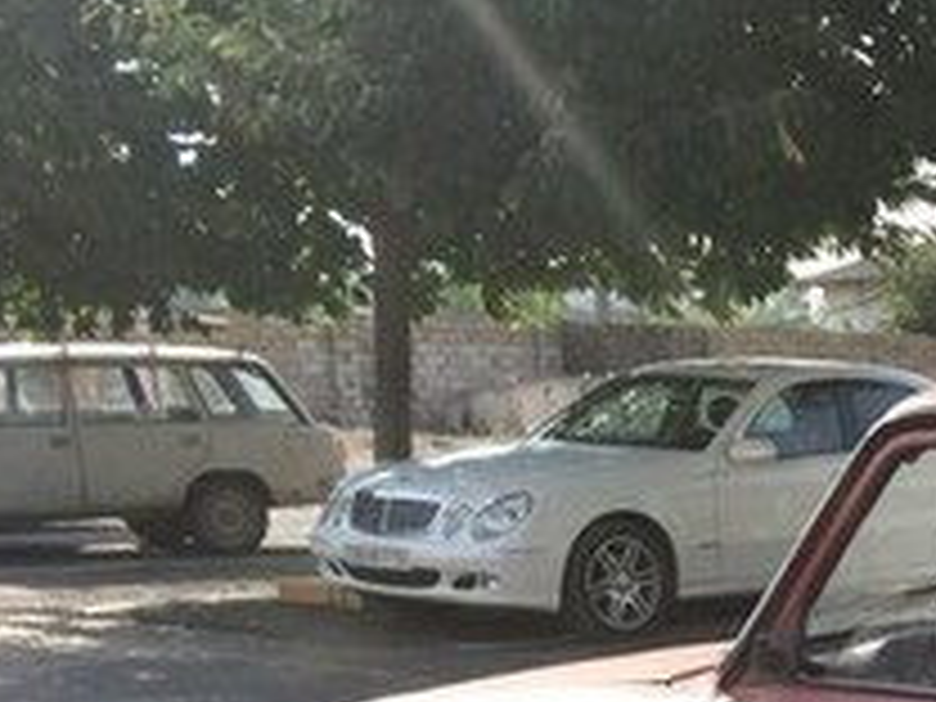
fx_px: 2488
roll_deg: +0.7
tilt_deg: -11.8
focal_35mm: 92
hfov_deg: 19.0
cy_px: 952
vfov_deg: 15.2
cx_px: 1368
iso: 32
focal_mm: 4.15
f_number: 2.2
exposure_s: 1/746
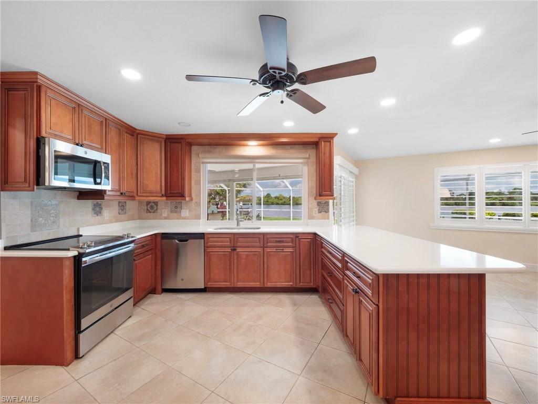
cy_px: 202
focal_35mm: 14
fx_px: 218
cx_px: 269
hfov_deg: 102.1
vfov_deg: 85.7
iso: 200
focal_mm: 7
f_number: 7.1
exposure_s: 1/10
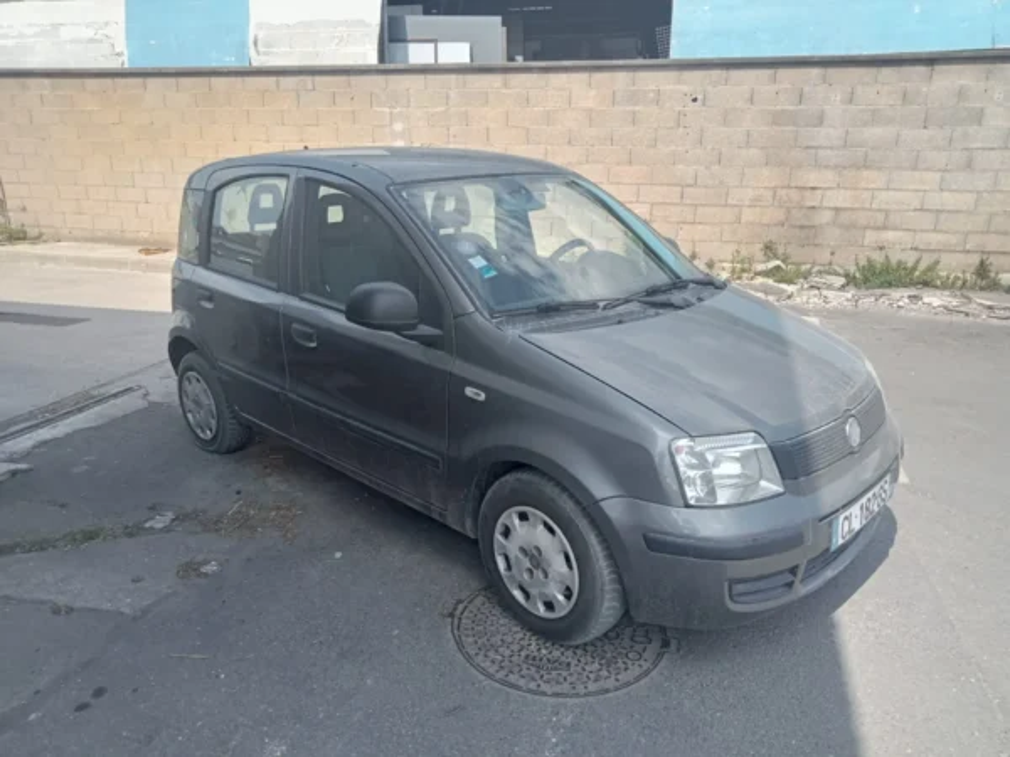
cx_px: 505
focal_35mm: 28
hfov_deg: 63.4
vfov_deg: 49.7
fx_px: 817
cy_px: 378
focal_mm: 3.46
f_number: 2.2
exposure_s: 1/269
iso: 100
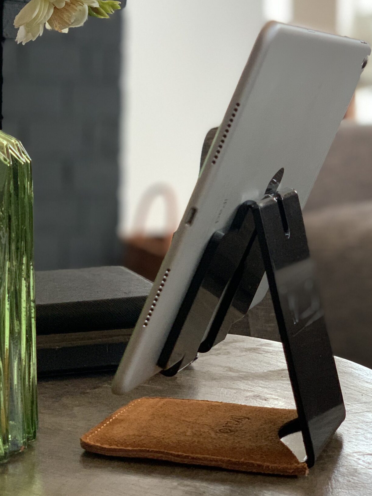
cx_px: 180
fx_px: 1174
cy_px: 161
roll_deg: -1.3
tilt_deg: -0.6
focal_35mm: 82
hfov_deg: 18.0
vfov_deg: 23.7
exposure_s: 1/70
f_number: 2.4
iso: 125
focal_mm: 6
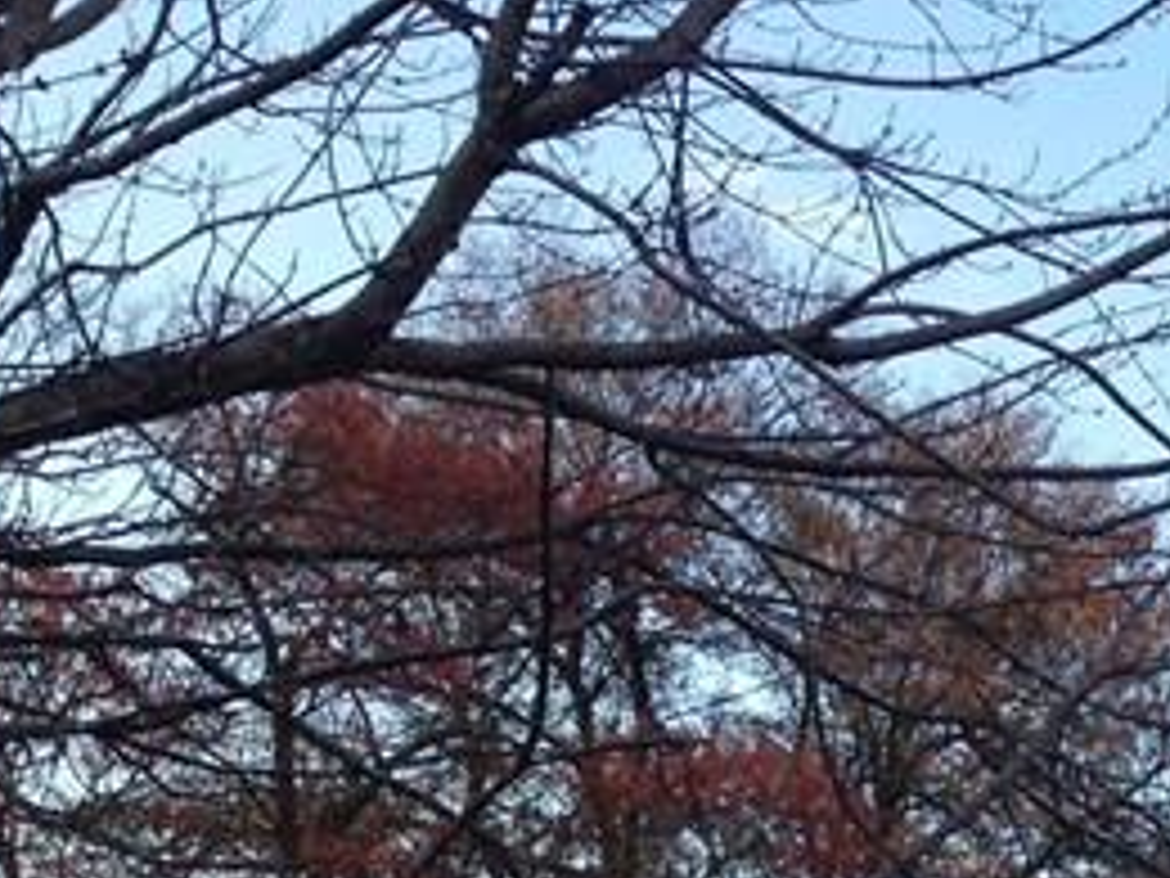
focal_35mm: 130
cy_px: 1400
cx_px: 2164
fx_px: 4394
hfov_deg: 13.5
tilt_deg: +8.5
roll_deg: -0.9
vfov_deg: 10.9
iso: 50
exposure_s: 1/125
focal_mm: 4.12
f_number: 2.4
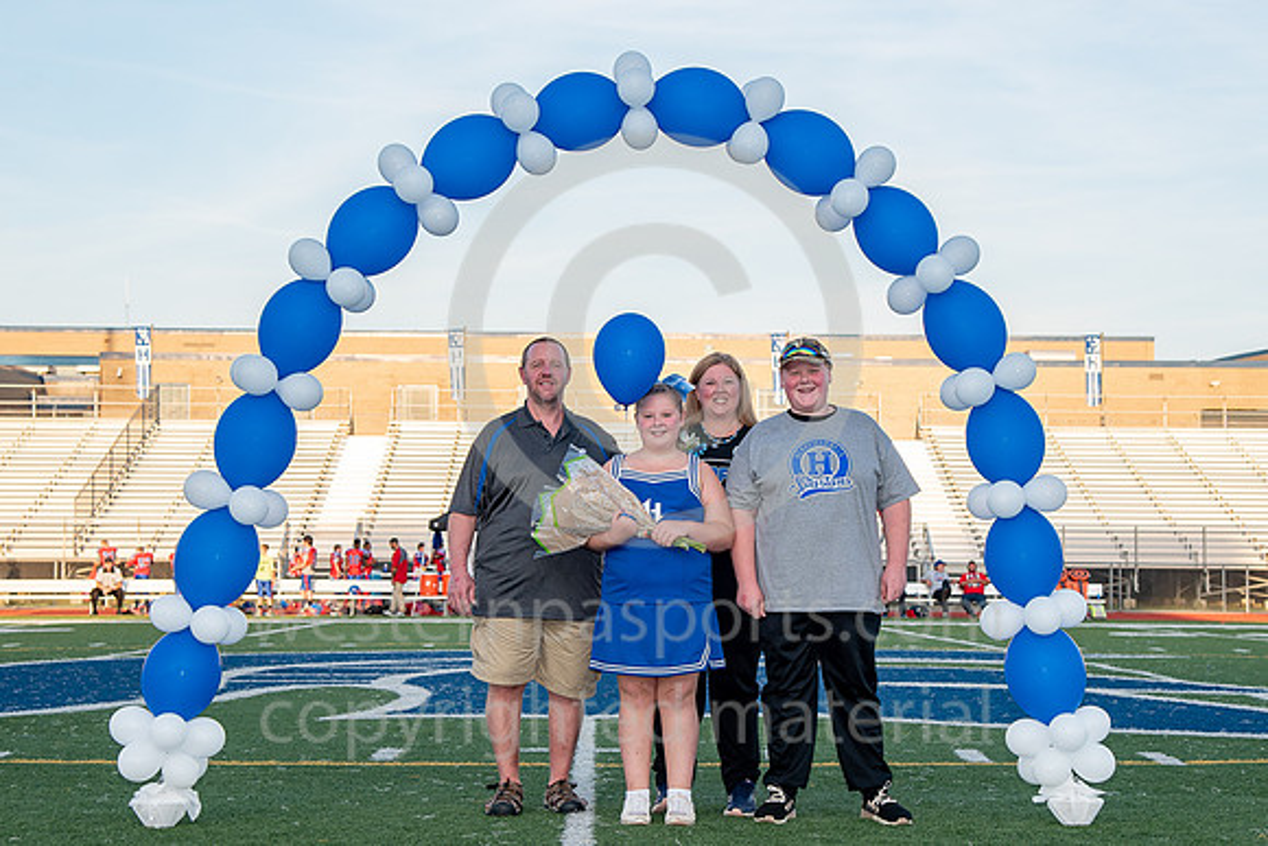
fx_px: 2484
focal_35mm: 71
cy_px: 430
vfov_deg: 19.3
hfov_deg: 28.6
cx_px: 682
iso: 100
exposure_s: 1/125
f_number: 5.6
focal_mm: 52
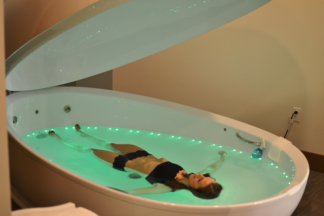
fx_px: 472
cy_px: 108
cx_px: 162
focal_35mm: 52
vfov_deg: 25.8
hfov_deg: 37.9
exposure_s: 1/40
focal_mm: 35
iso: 800
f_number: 2.2
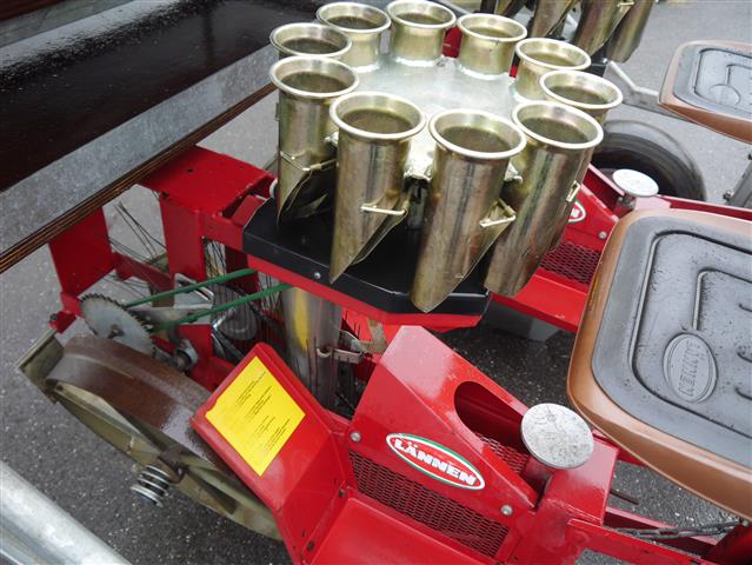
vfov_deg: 46.8
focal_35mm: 30
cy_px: 282
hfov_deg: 59.9
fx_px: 652
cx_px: 376
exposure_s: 1/60
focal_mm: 15
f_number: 3.5
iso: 250
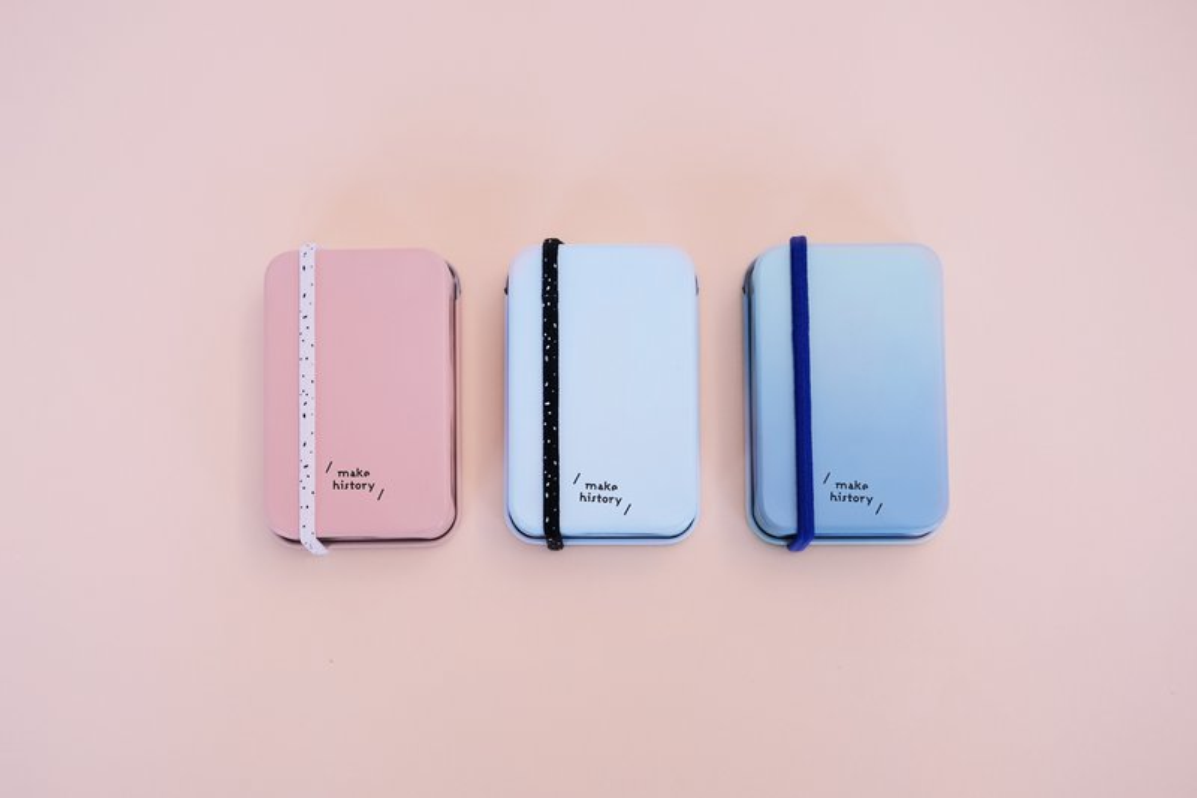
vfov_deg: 25.5
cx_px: 598
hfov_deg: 37.5
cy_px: 399
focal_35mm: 53
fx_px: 1762
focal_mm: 35
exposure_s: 1/480
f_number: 2.2
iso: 200
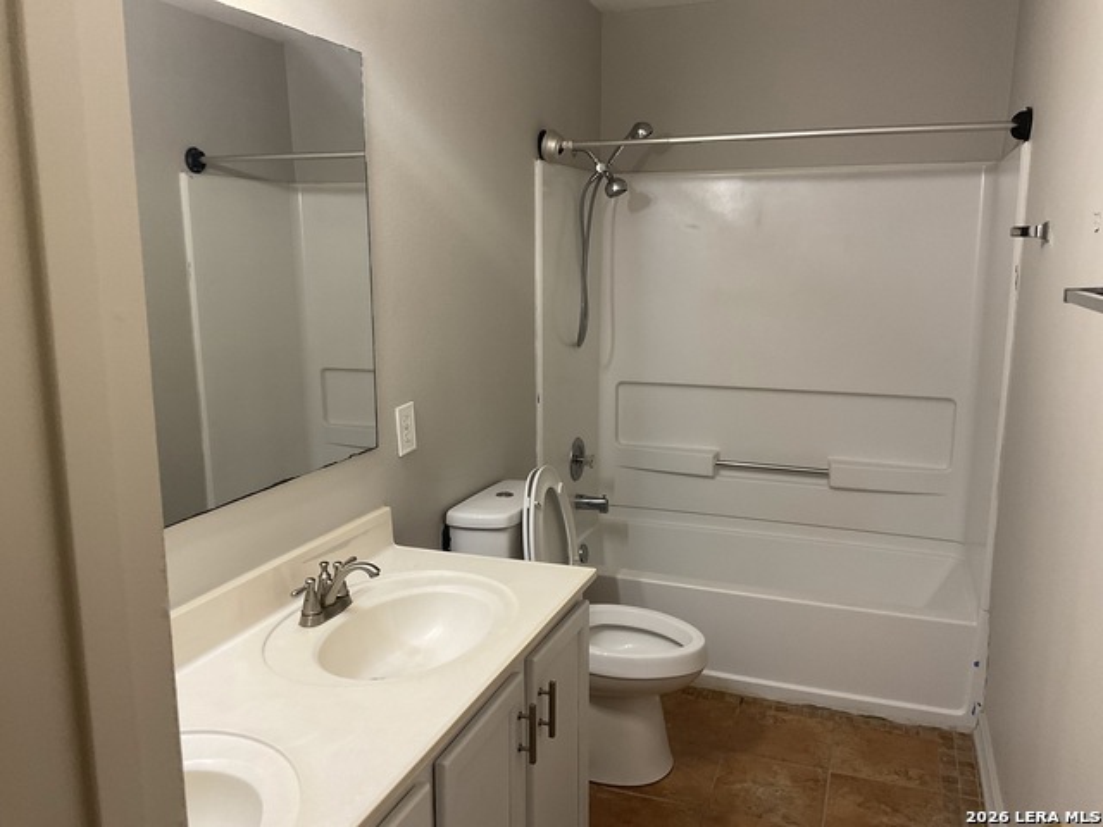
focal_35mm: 29
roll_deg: +1.1
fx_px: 924
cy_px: 414
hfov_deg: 61.7
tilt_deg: -10.8
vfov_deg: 48.2
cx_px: 552
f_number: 1.8
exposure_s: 1/60
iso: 64
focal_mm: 3
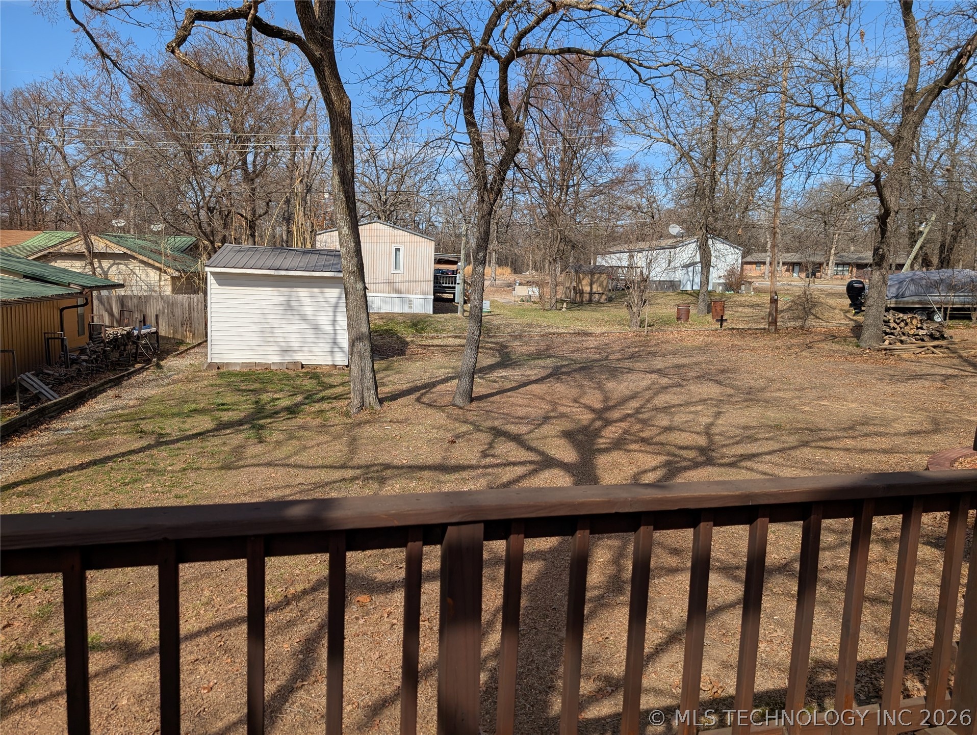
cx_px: 488
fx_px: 678
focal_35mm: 24
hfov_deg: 71.5
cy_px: 368
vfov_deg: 56.9
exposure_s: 1/1621
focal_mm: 6.9
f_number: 1.68
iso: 21
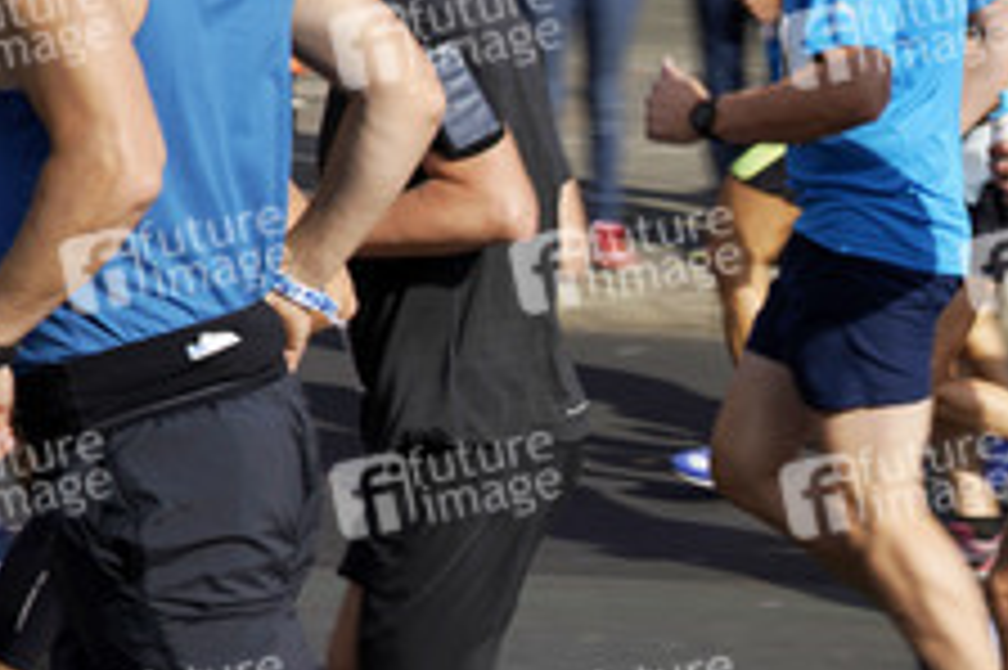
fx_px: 4784
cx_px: 956
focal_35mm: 171
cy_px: 598
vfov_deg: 8.0
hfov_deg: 11.9
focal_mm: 85
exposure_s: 1/100
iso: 100
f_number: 16
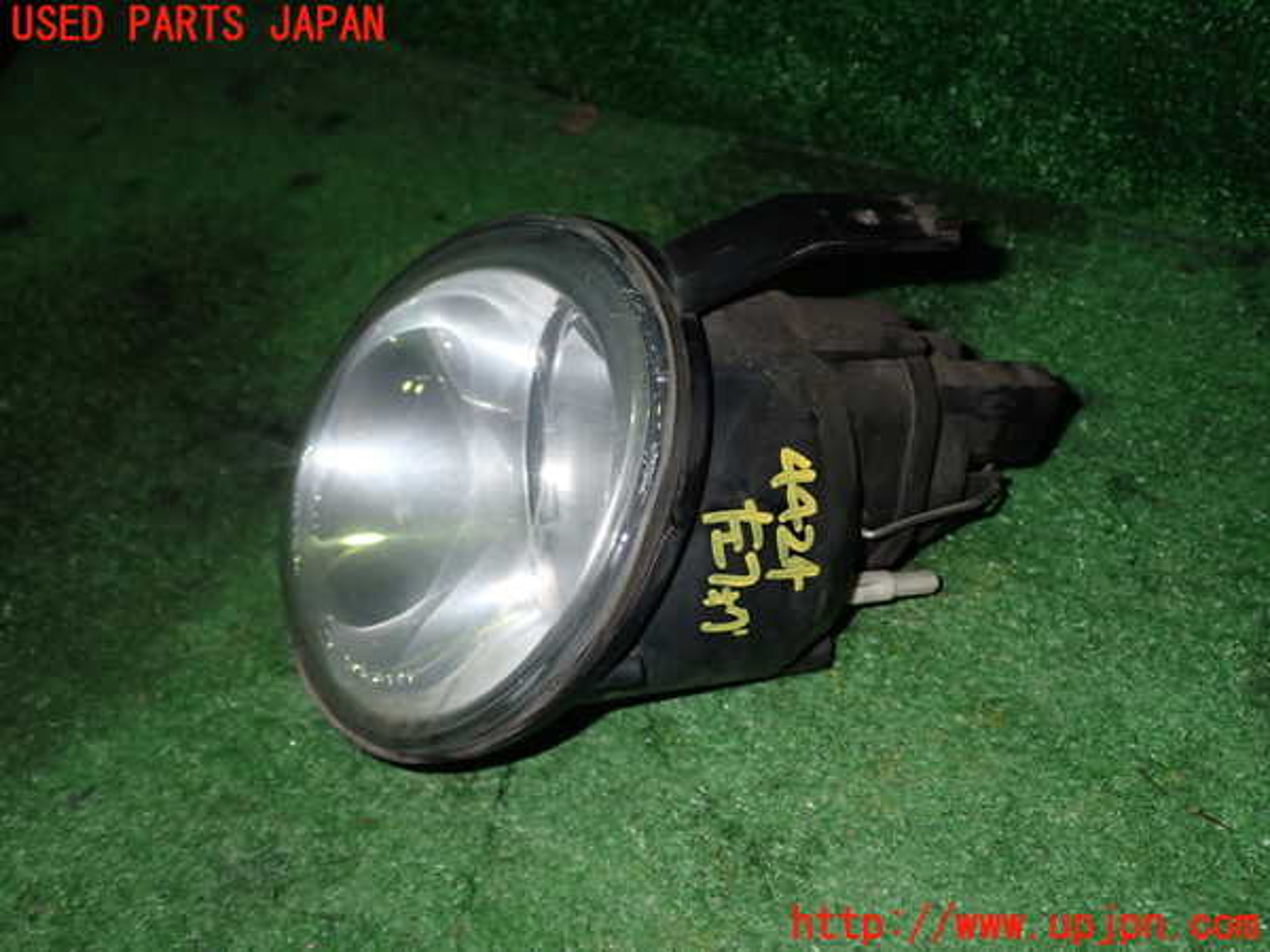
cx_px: 635
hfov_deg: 51.4
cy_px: 476
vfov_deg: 39.7
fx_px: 1321
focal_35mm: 36
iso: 400
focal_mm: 6.37
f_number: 7.1
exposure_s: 1/40
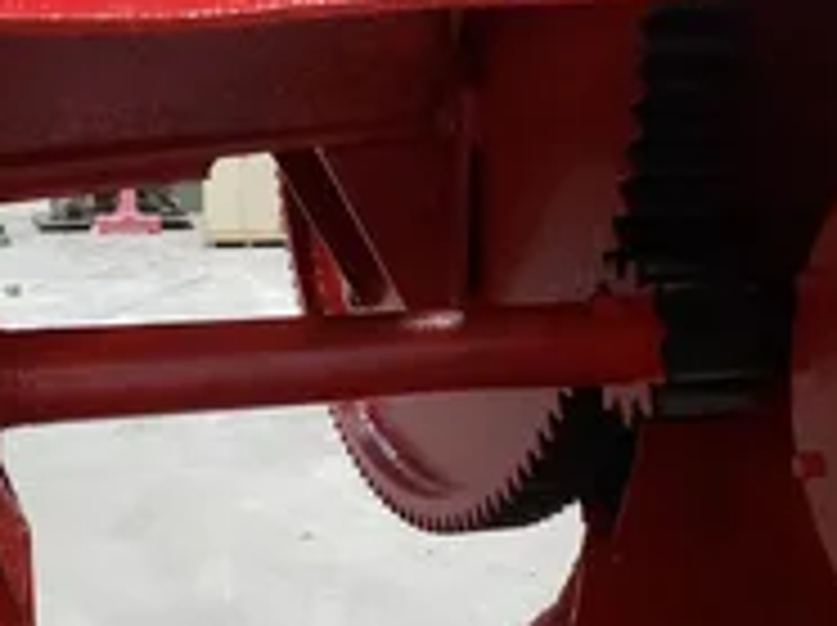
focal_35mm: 56
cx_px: 396
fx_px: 1352
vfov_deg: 26.0
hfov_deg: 34.4
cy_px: 342
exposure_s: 1/30
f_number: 1.5
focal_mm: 4.3
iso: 250
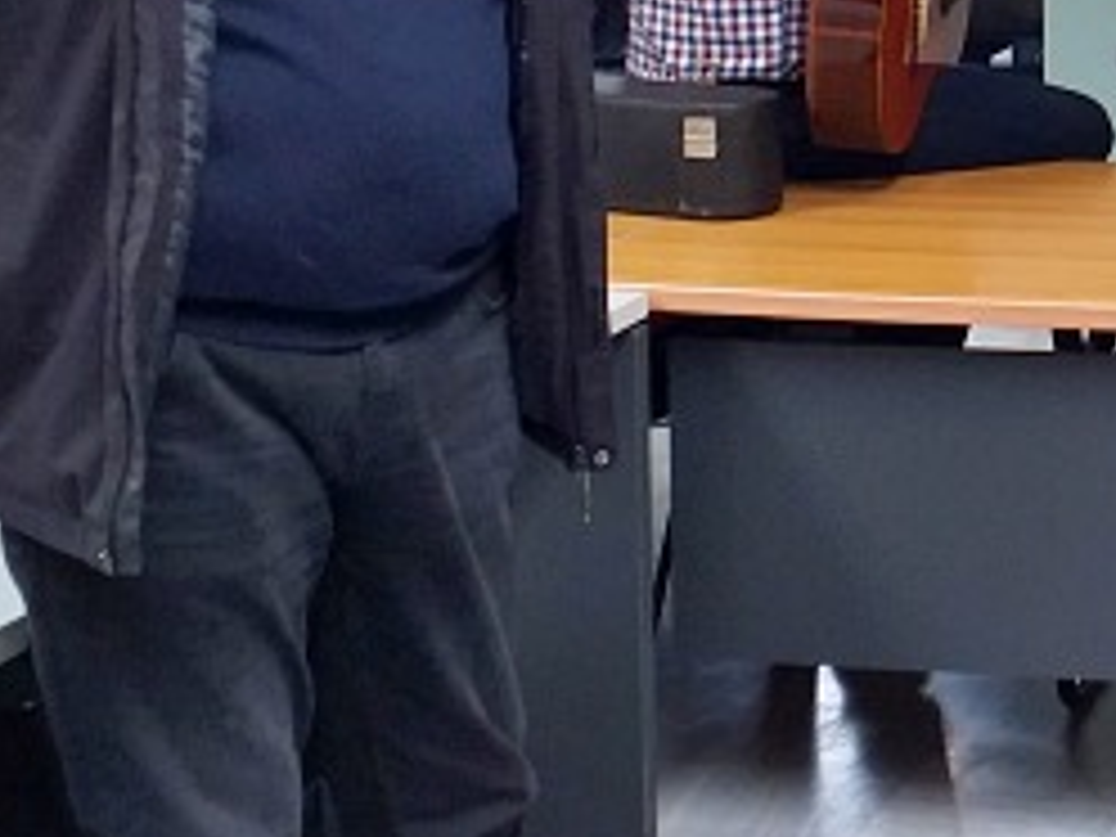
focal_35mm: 87
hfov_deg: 19.6
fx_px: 2805
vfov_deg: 16.3
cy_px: -158
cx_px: 1674
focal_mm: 3.6
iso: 80
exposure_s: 1/50
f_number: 1.9
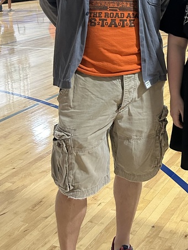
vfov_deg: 30.9
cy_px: 14
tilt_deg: -7.3
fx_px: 427
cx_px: 168
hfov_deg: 24.1
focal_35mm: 59
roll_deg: +1.9
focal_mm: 5.7
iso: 500
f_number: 1.5
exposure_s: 1/60
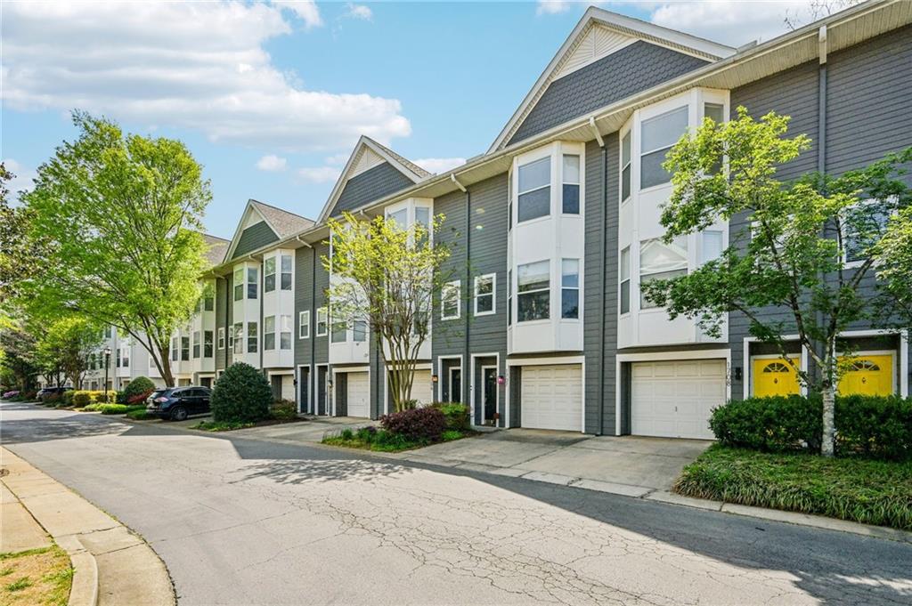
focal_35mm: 16
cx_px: 456
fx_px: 405
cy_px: 303
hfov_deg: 96.8
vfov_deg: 73.7
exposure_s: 1/2000
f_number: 8
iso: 400
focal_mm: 16
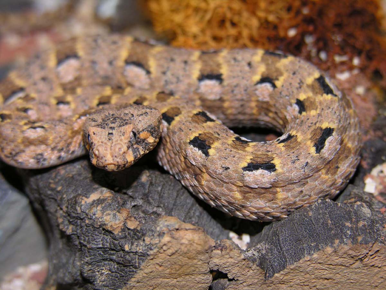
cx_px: 193
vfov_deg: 14.2
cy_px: 145
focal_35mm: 104
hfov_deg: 18.9
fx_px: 1160
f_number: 3.7
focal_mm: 26.5
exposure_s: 1/60.1
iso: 50
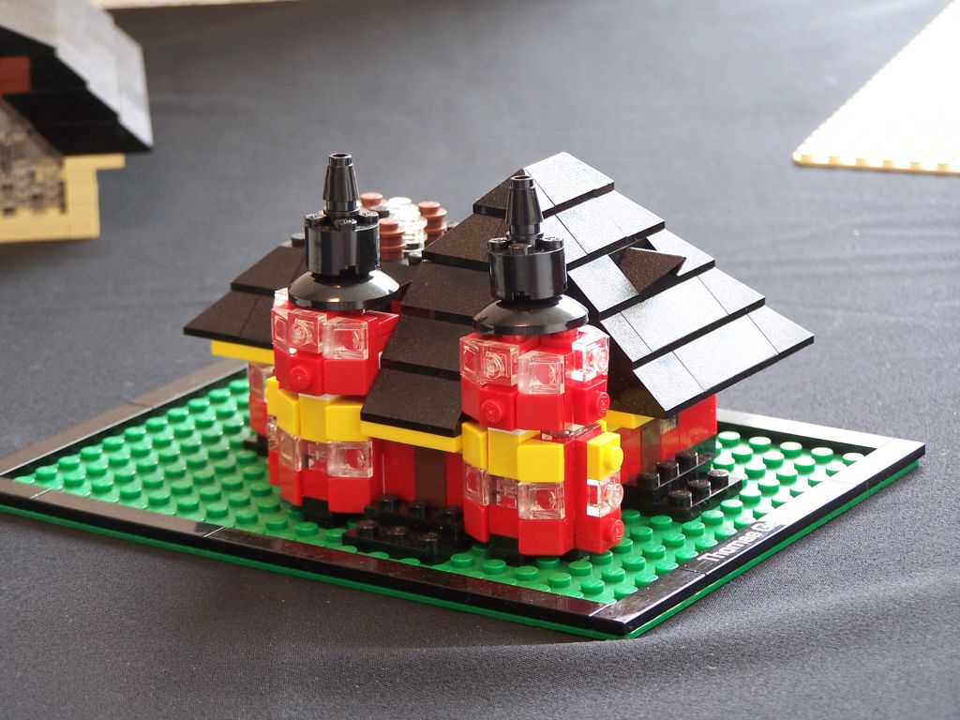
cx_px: 480
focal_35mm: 139
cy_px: 360
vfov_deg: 10.7
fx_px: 3855
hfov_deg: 14.2
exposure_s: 1/15
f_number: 3.2
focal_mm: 23.1
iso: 80
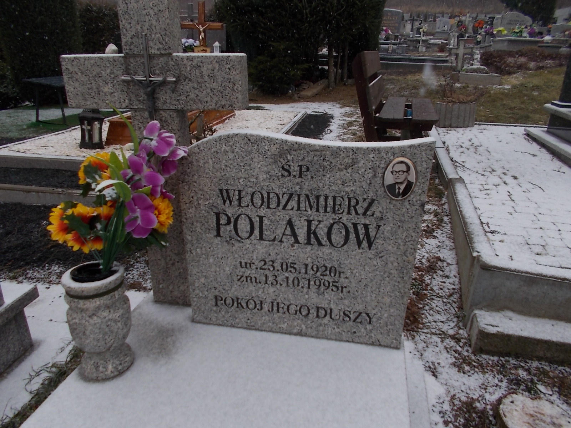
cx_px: 286
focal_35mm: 26
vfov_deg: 53.1
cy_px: 214
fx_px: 429
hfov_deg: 67.3
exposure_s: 1/320
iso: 80
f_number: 3.2
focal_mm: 4.6
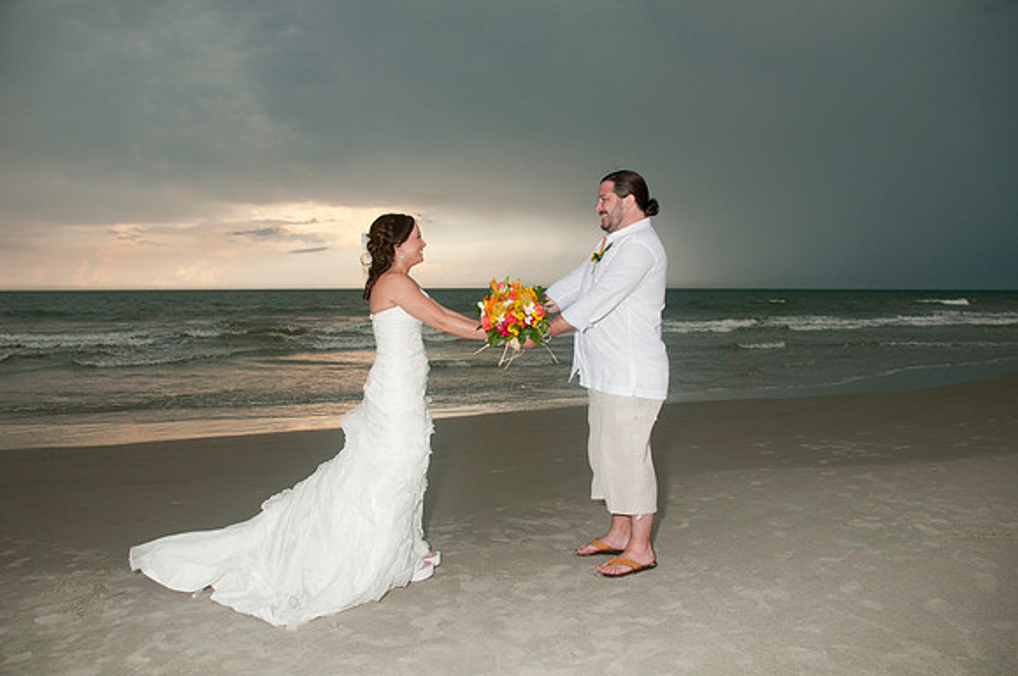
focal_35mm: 27
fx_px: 762
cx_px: 509
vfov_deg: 47.8
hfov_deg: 67.5
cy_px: 338
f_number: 5.6
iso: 400
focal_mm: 18
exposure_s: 1/200
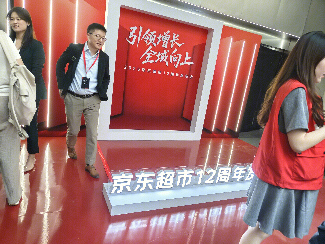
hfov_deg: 71.6
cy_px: 122
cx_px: 162
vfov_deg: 56.8
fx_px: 225
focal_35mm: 24
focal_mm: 5.59
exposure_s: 1/50
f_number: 1.8
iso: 64
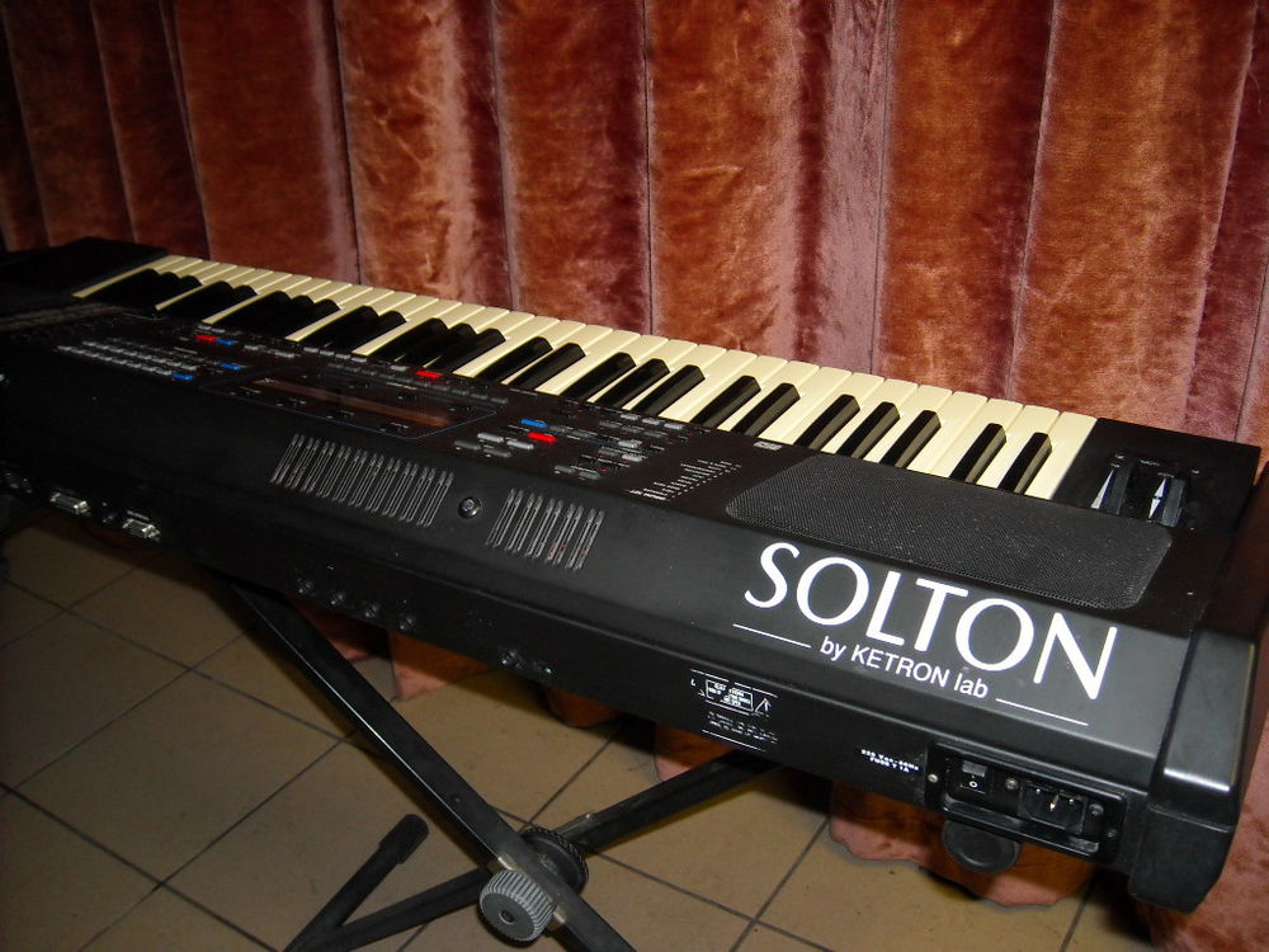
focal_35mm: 35
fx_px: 1283
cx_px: 634
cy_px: 476
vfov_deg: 40.7
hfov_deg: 52.6
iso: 200
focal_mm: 5.7
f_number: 2.8
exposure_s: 1/60
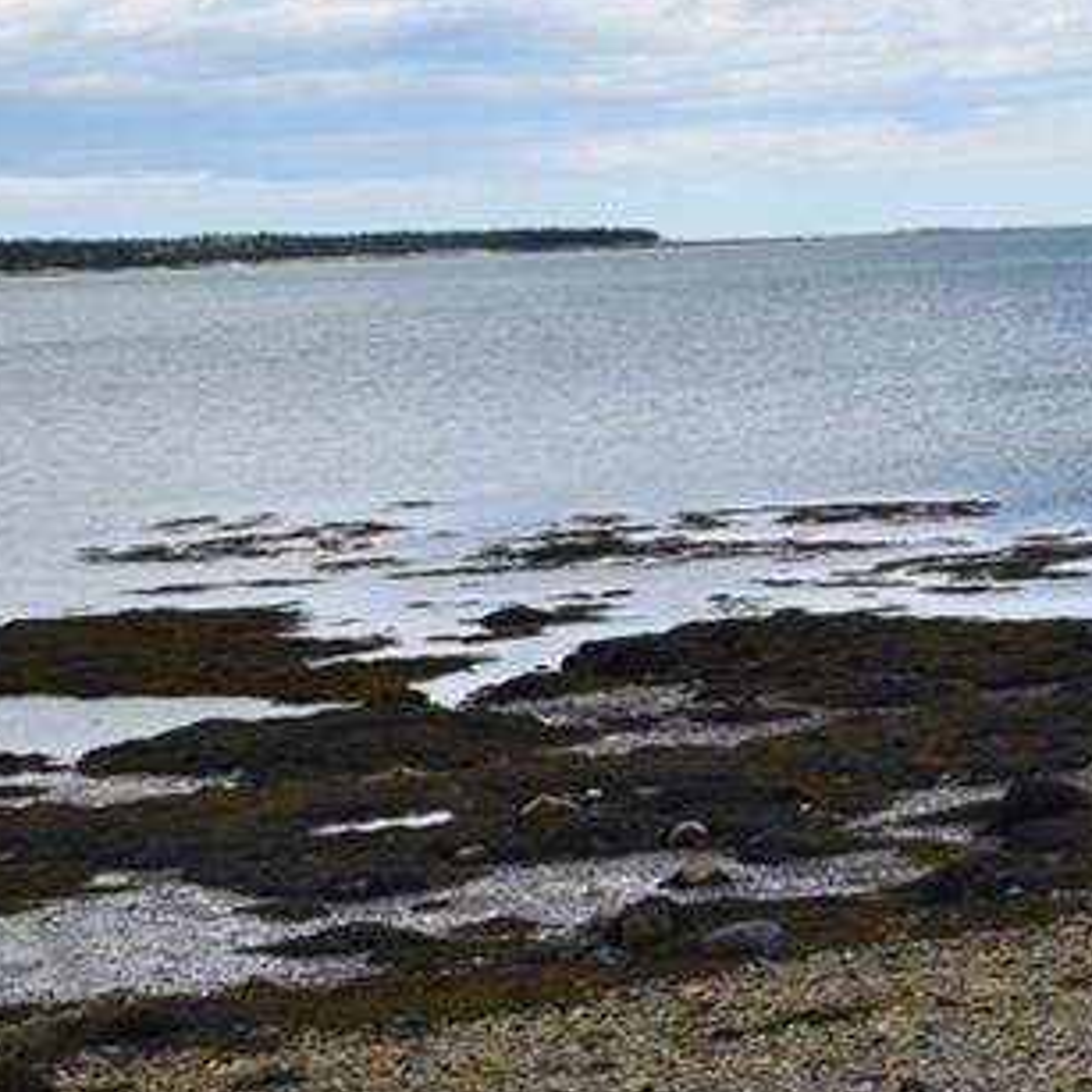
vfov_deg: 14.6
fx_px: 4247
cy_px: 334
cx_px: 1224
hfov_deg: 14.3
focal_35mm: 119
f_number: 11
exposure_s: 1/500
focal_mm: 28
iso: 220
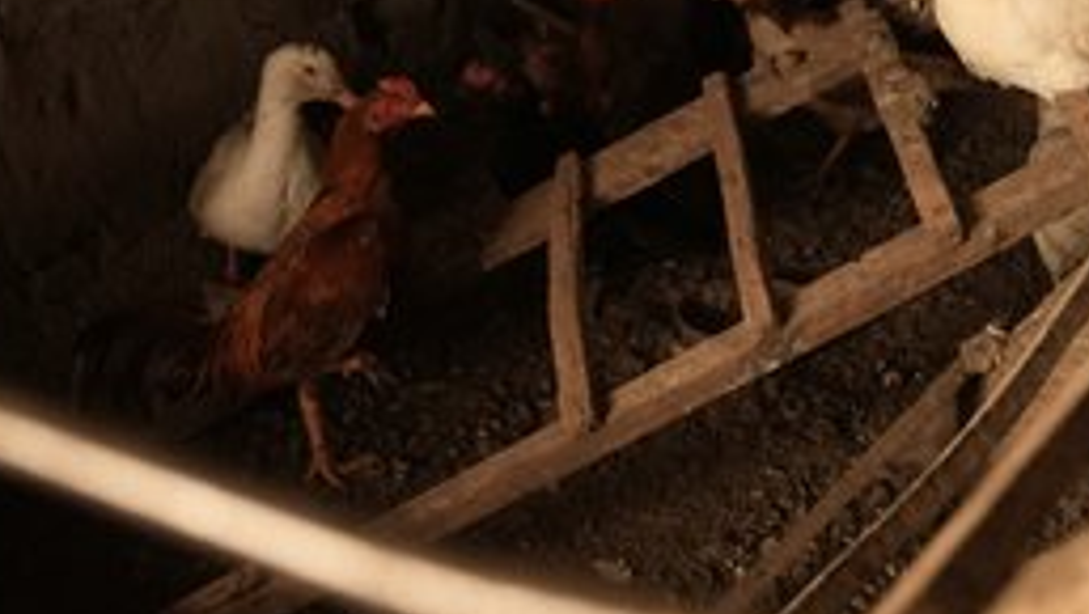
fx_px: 1647
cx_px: 648
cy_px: 125
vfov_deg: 20.9
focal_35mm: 57
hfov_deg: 36.5
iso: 5000
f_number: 2.8
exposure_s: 1/60
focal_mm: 35
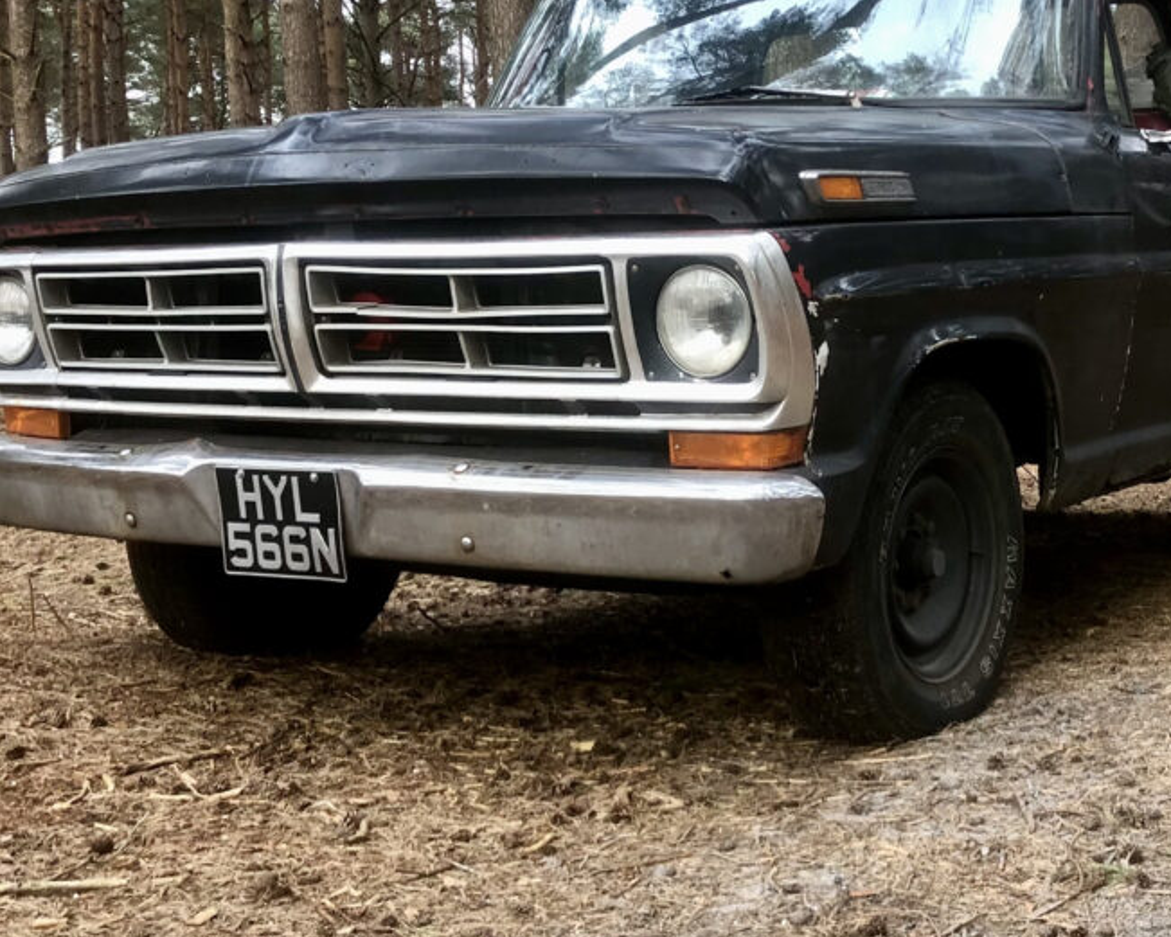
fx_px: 1490
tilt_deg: -4.3
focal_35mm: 43
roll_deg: +3.0
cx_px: 734
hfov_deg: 42.6
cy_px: 300
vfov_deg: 34.5
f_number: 1.8
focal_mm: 3.99
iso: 25
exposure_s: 1/40
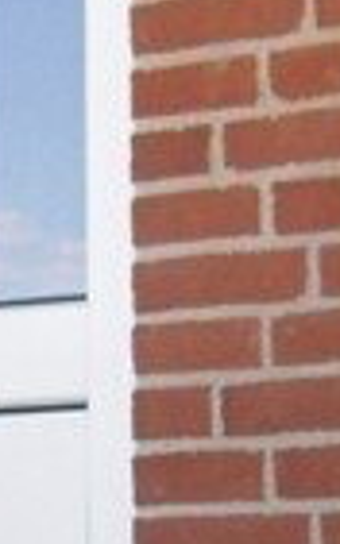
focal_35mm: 215
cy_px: 563
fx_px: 3191
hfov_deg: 6.1
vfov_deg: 9.7
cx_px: 12
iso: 125
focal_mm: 5
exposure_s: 1/250
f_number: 2.7
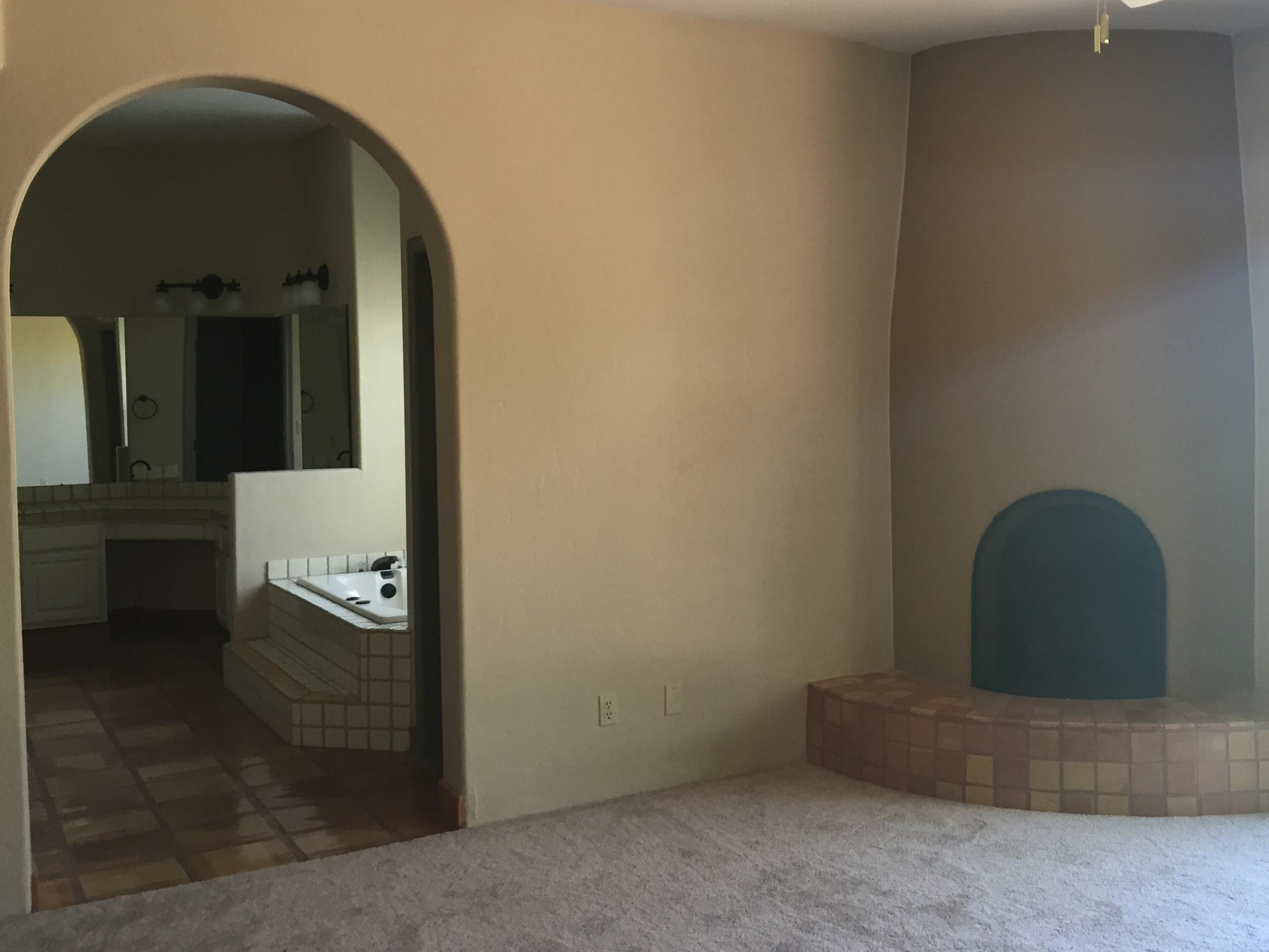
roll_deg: +0.2
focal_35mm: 37
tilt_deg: -2.1
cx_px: 788
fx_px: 1357
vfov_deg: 38.6
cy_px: 420
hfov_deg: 49.7
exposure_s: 1/30
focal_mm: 4.15
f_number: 2.2
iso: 80
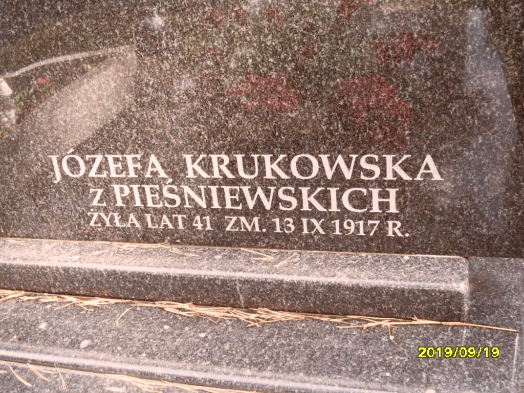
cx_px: 262
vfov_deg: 36.0
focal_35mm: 40
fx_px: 606
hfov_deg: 46.8
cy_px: 196
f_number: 3.6
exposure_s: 1/60
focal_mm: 6.5
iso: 100
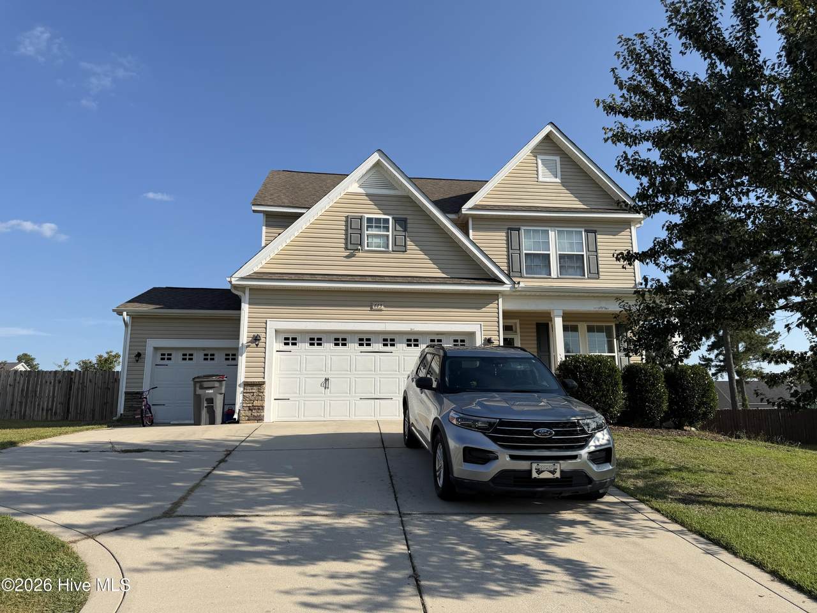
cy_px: 306
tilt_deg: +11.6
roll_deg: -0.3
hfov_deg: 71.6
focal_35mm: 24
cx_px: 408
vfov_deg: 56.8
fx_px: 566
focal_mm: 6.76
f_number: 1.78
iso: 80
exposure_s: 1/4673
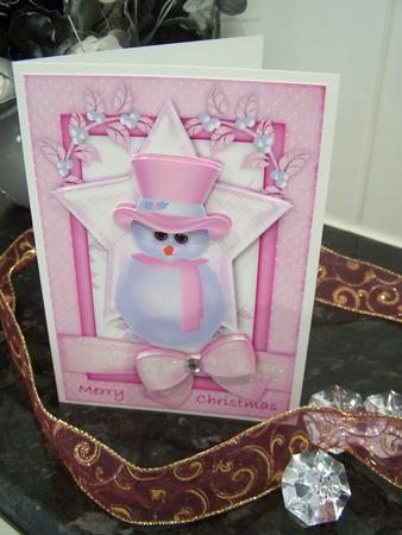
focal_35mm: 38
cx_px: 201
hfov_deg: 37.8
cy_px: 268
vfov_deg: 49.0
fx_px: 588
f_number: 2.8
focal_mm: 6.3
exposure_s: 1/8
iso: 140
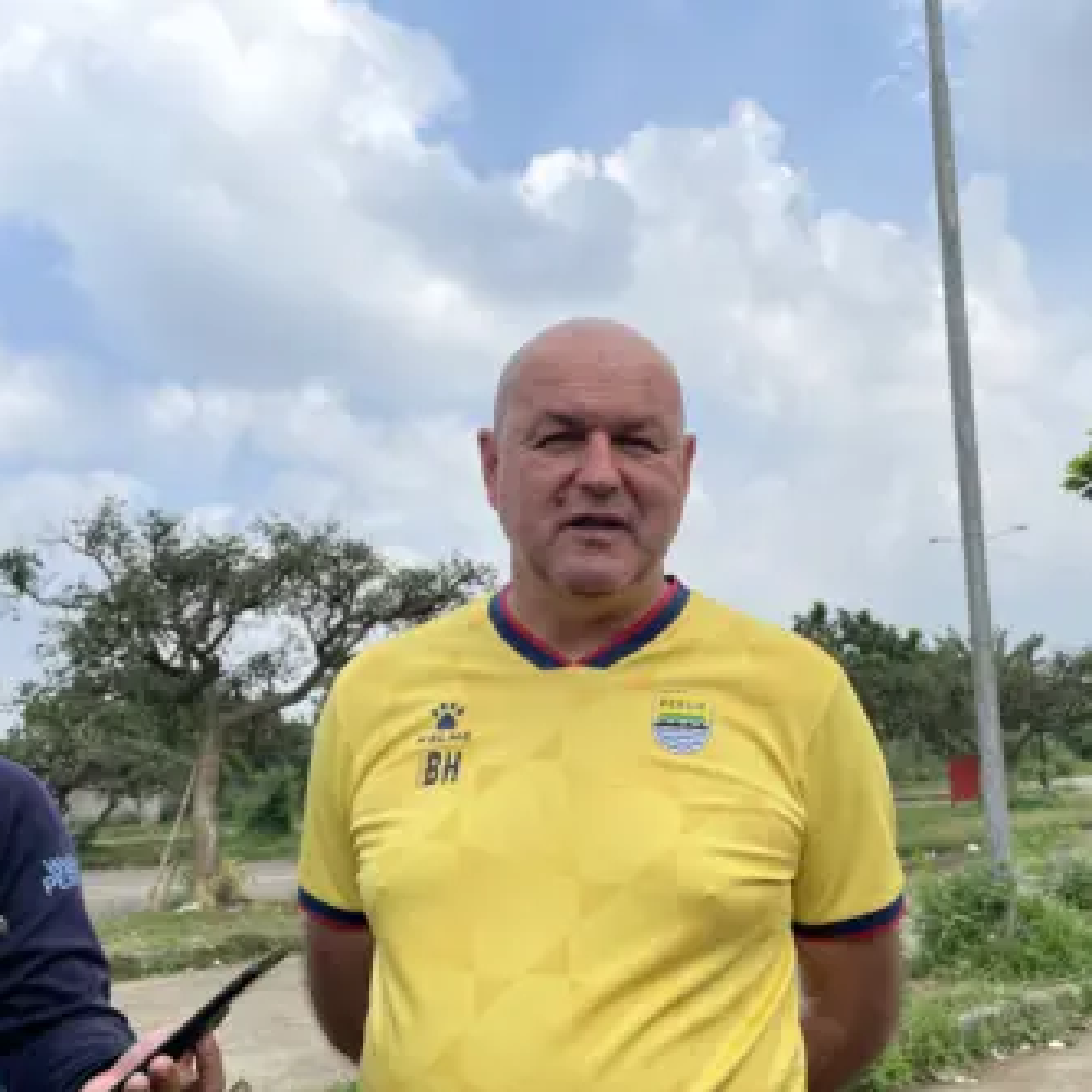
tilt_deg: +11.6
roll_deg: +3.9
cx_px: 628
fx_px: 1106
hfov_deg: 52.3
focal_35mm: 31
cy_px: 549
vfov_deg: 52.5
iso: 32
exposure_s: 1/3509
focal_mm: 4.2
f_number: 1.6
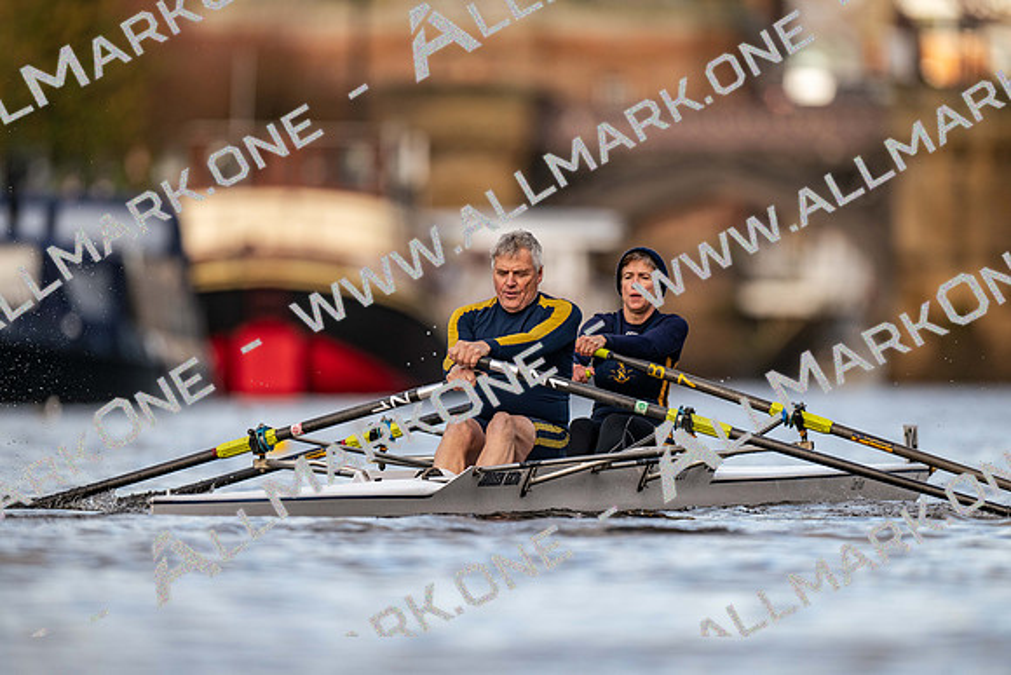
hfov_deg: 3.4
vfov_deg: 2.3
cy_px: 338
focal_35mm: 600
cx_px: 506
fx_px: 16853
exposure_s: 1/2500
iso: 720
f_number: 4
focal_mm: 600
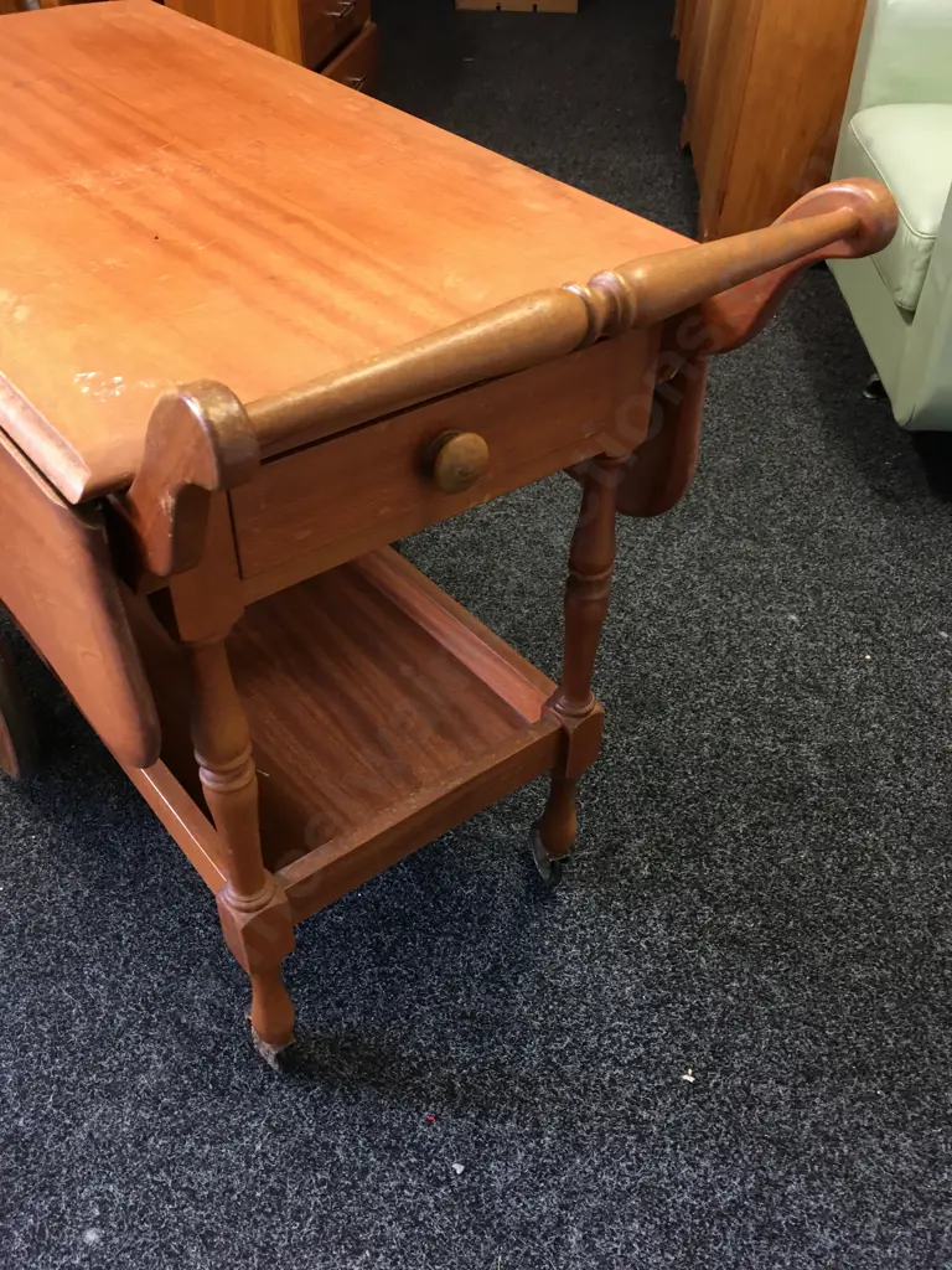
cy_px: 635
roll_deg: -5.1
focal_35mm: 29
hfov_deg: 48.2
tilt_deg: -41.5
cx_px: 476
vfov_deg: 61.7
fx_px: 1063
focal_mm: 4.15
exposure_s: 1/17
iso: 64
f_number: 2.2
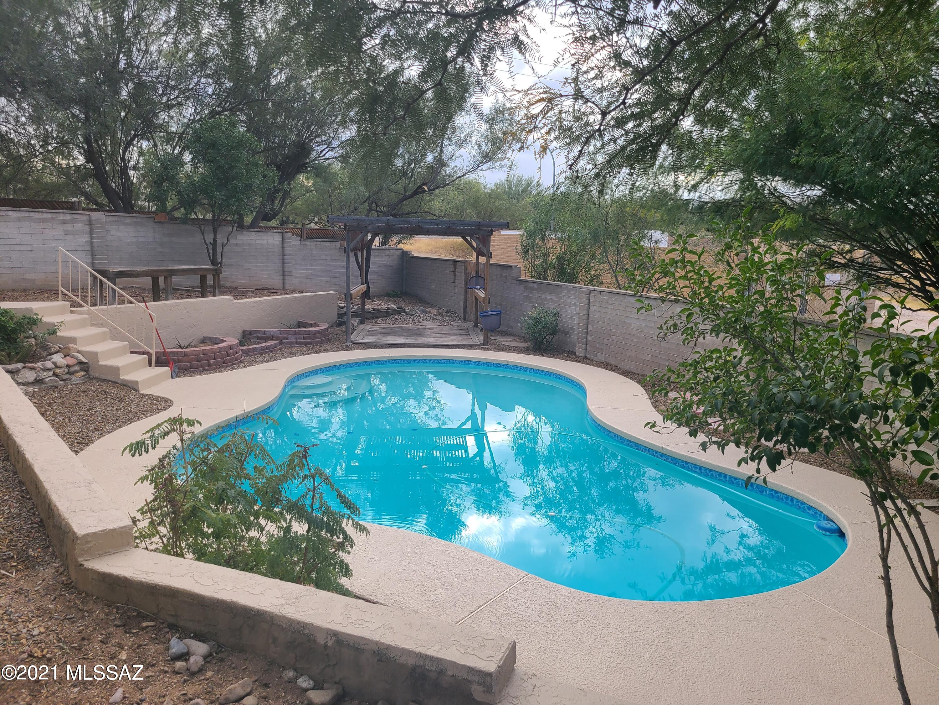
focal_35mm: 26
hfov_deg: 67.3
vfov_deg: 53.1
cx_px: 470
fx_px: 705
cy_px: 352
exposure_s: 1/894
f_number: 1.8
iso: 40
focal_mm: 5.4
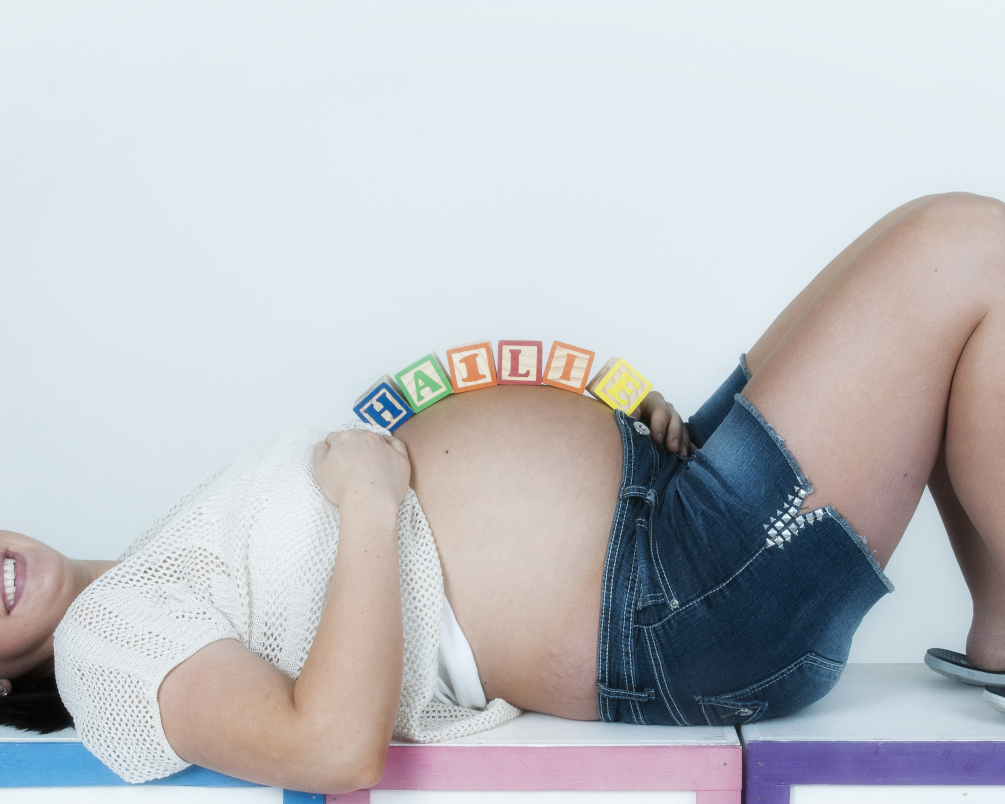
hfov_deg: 36.7
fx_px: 1517
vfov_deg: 29.3
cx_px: 512
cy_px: 587
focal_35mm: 51
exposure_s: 1/60
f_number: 16
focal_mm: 30
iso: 160
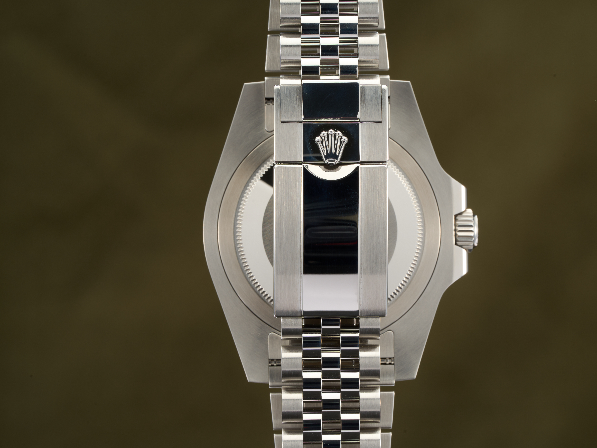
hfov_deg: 18.0
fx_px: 1880
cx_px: 331
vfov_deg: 13.6
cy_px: 224
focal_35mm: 109
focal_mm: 100
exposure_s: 1/125
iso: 125
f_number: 16
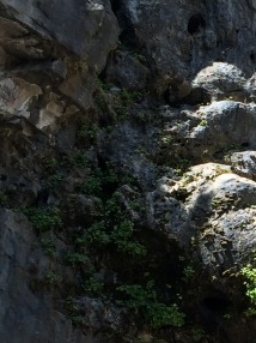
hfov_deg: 13.7
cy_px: 293
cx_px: 337
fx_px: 1027
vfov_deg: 18.7
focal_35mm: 104
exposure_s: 1/641
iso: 32
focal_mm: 4.15
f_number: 2.2
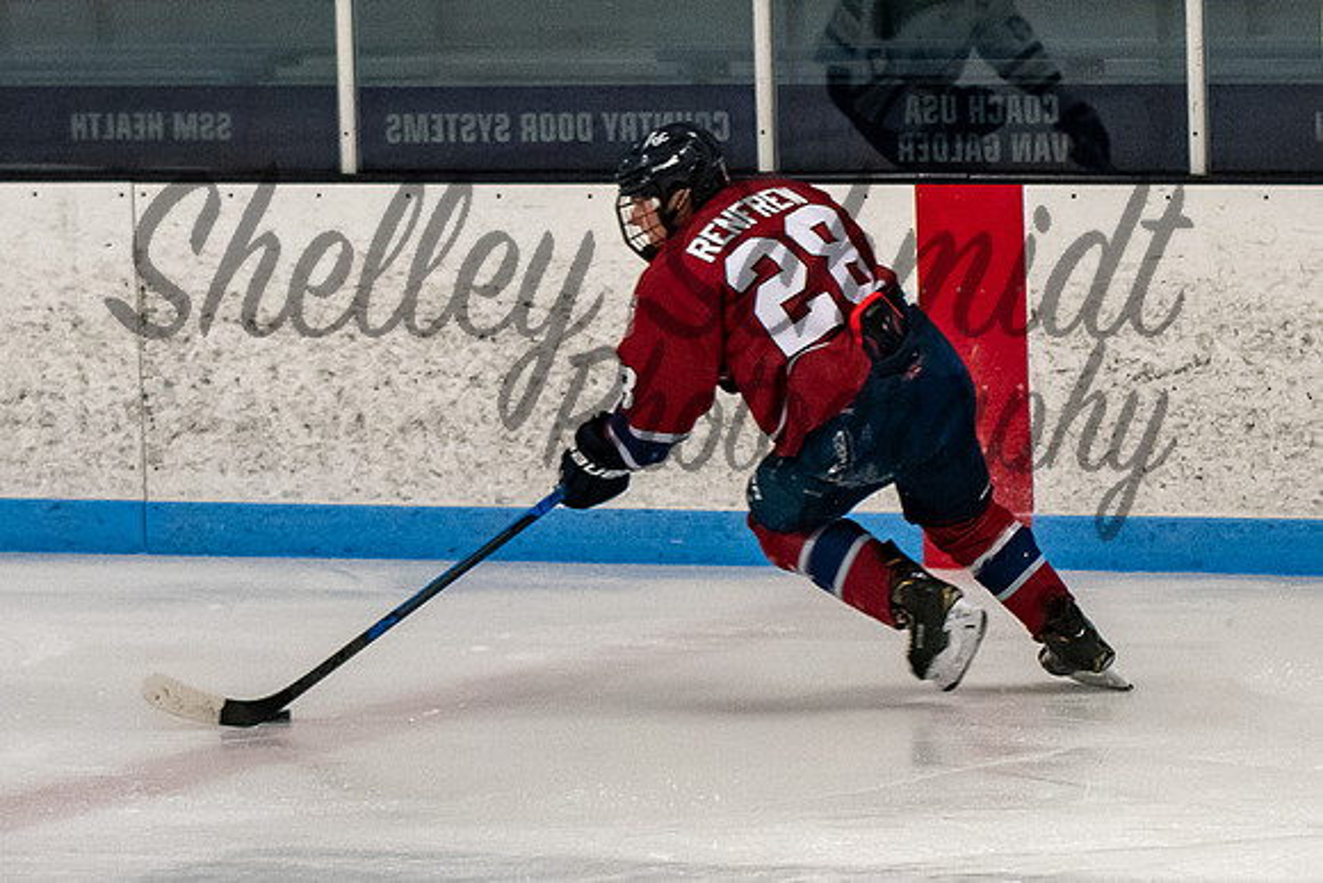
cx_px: 778
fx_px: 11296
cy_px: 293
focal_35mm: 307
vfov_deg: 4.5
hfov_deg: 6.7
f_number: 3.2
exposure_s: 1/800
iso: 2000
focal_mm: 92
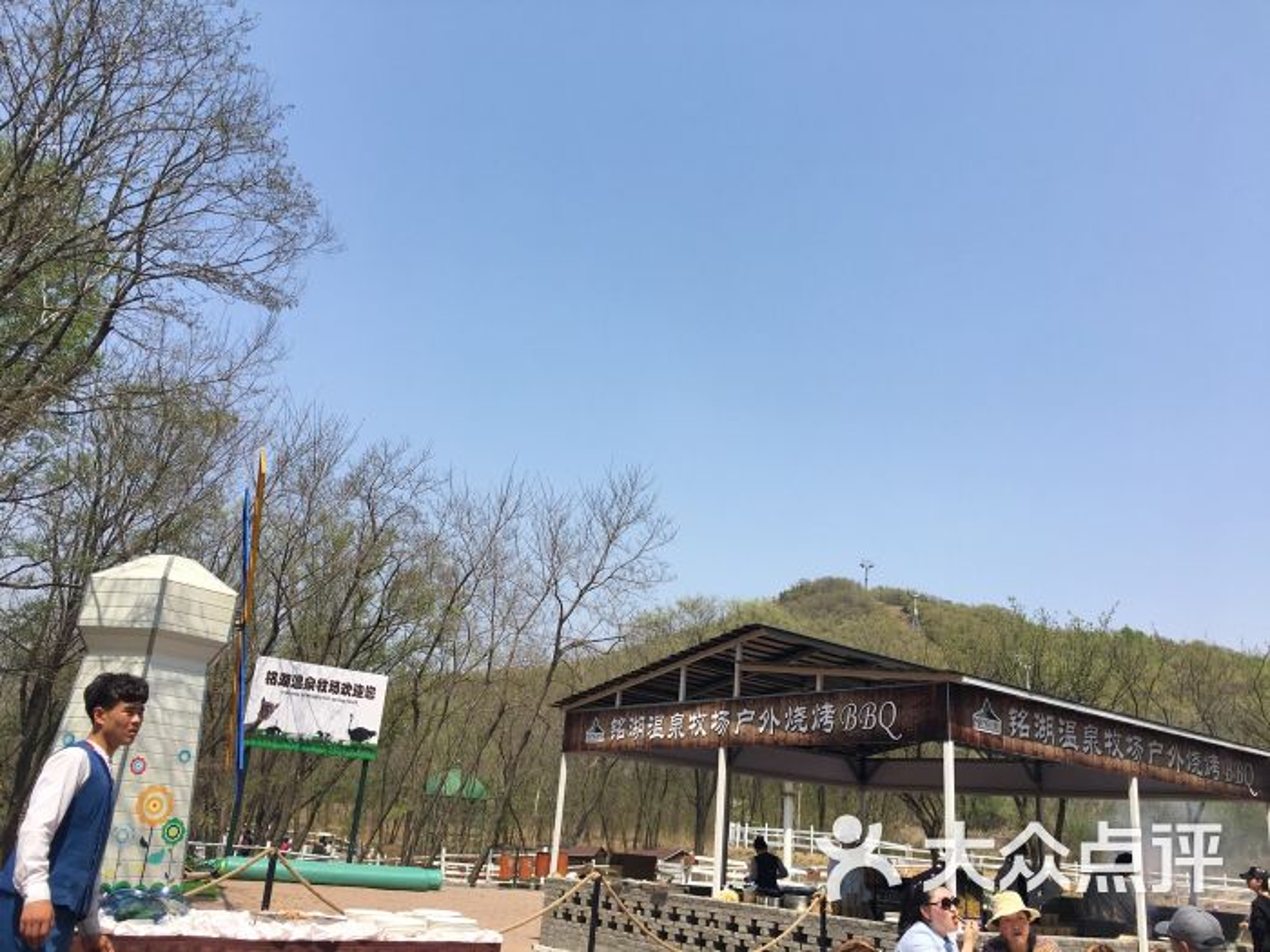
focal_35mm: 29
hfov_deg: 61.7
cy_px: 476
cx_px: 635
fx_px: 1064
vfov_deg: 48.2
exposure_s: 1/1637
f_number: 2.2
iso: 25
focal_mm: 4.15
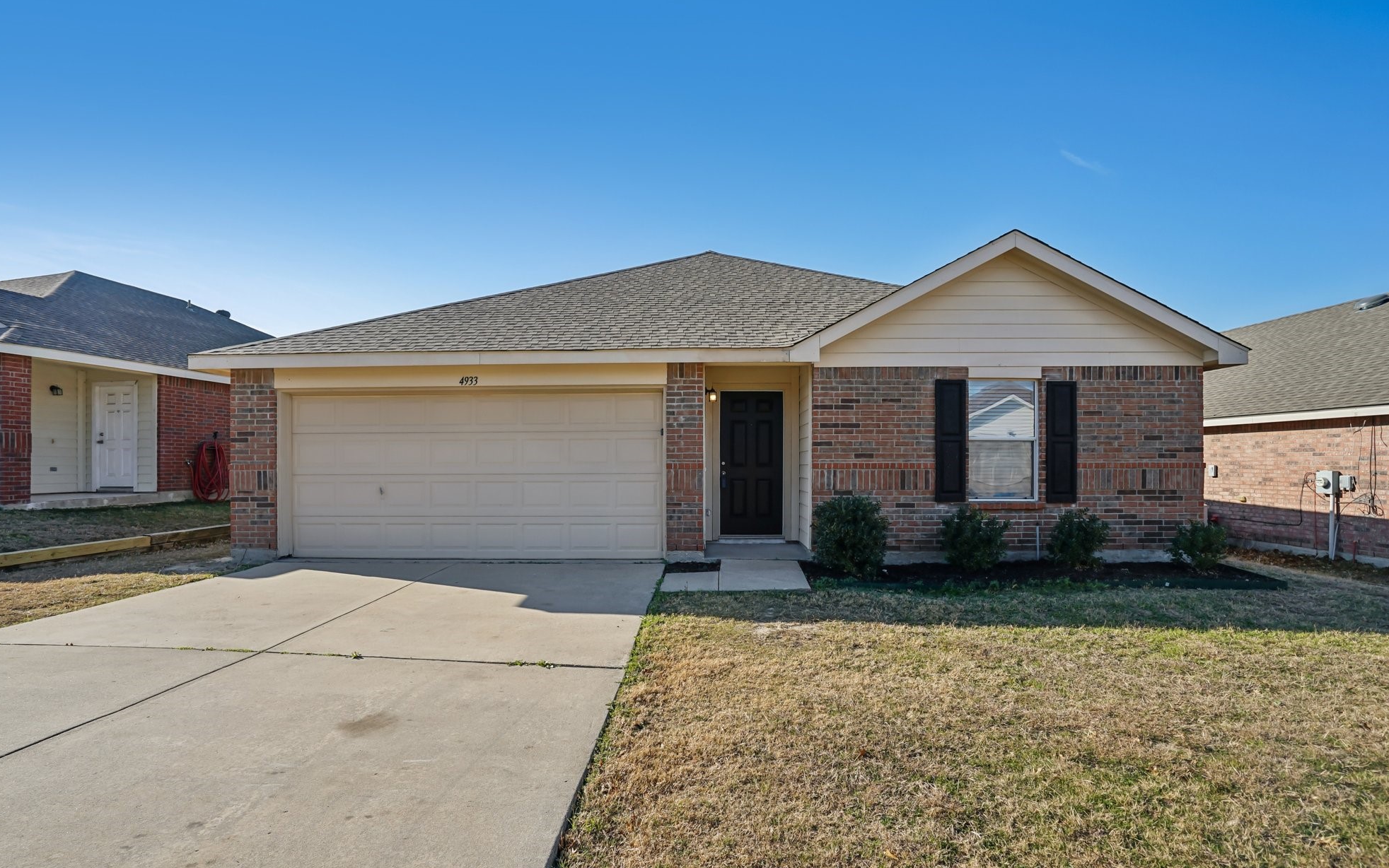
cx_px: 708
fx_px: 644
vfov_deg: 67.8
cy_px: 480
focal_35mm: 17
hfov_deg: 94.3
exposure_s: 1/250
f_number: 7.1
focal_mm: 16
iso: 100
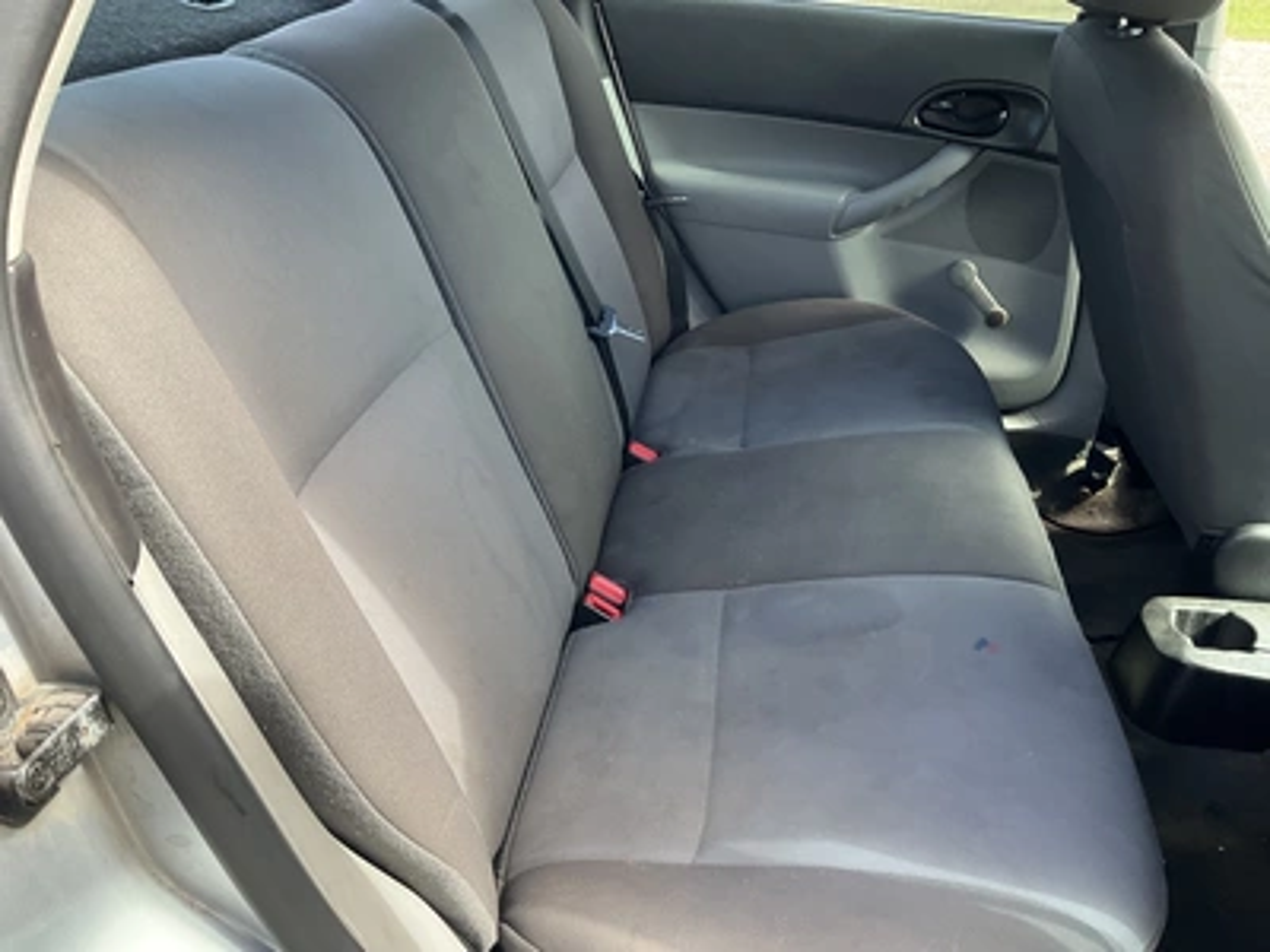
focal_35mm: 29
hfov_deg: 61.7
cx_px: 635
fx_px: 1064
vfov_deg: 48.2
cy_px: 476
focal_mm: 3
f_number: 1.8
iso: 40
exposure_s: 1/122
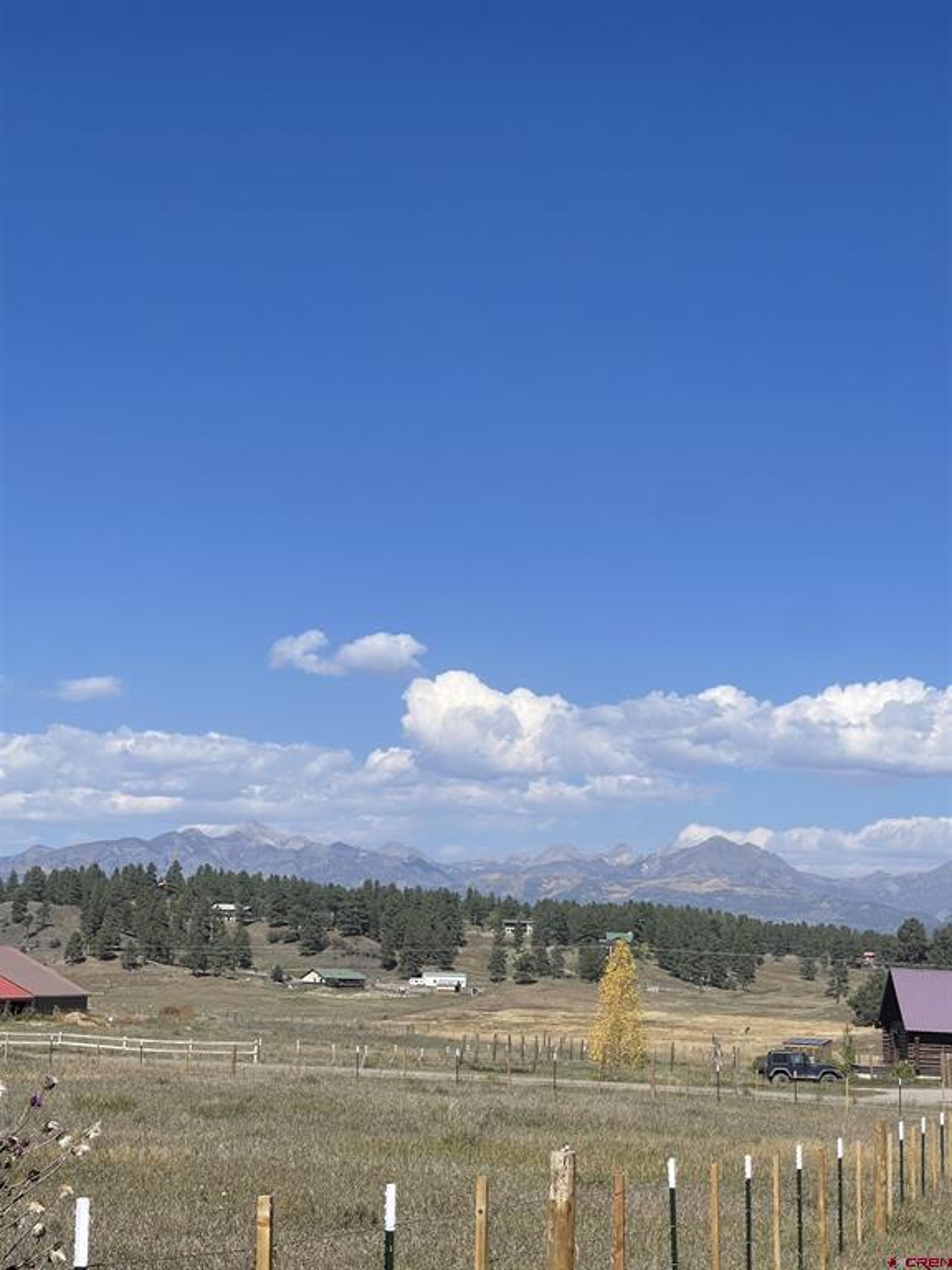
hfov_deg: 22.9
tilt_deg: +8.8
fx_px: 2347
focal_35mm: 64
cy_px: 635
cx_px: 476
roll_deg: -2.0
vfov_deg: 30.3
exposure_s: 1/1698
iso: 20
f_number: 2.2
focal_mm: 7.5
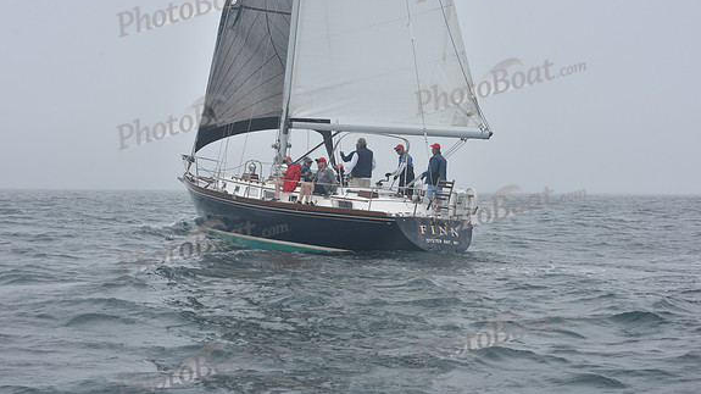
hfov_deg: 28.6
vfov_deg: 16.3
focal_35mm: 74
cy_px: 164
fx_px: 1375
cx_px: 352
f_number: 10
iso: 250
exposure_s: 1/800
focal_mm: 70
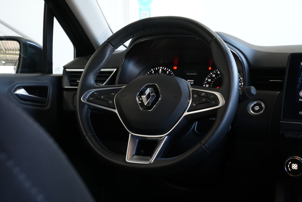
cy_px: 101
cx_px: 151
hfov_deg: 36.2
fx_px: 461
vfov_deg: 24.6
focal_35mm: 55
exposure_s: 1/3
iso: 500
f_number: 13
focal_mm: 55
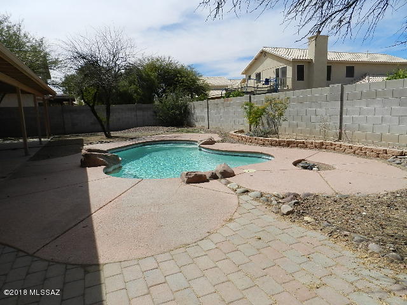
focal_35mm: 23
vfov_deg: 58.9
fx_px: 270
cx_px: 204
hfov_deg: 73.9
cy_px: 152
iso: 160
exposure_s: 1/800
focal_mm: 4
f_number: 5.6
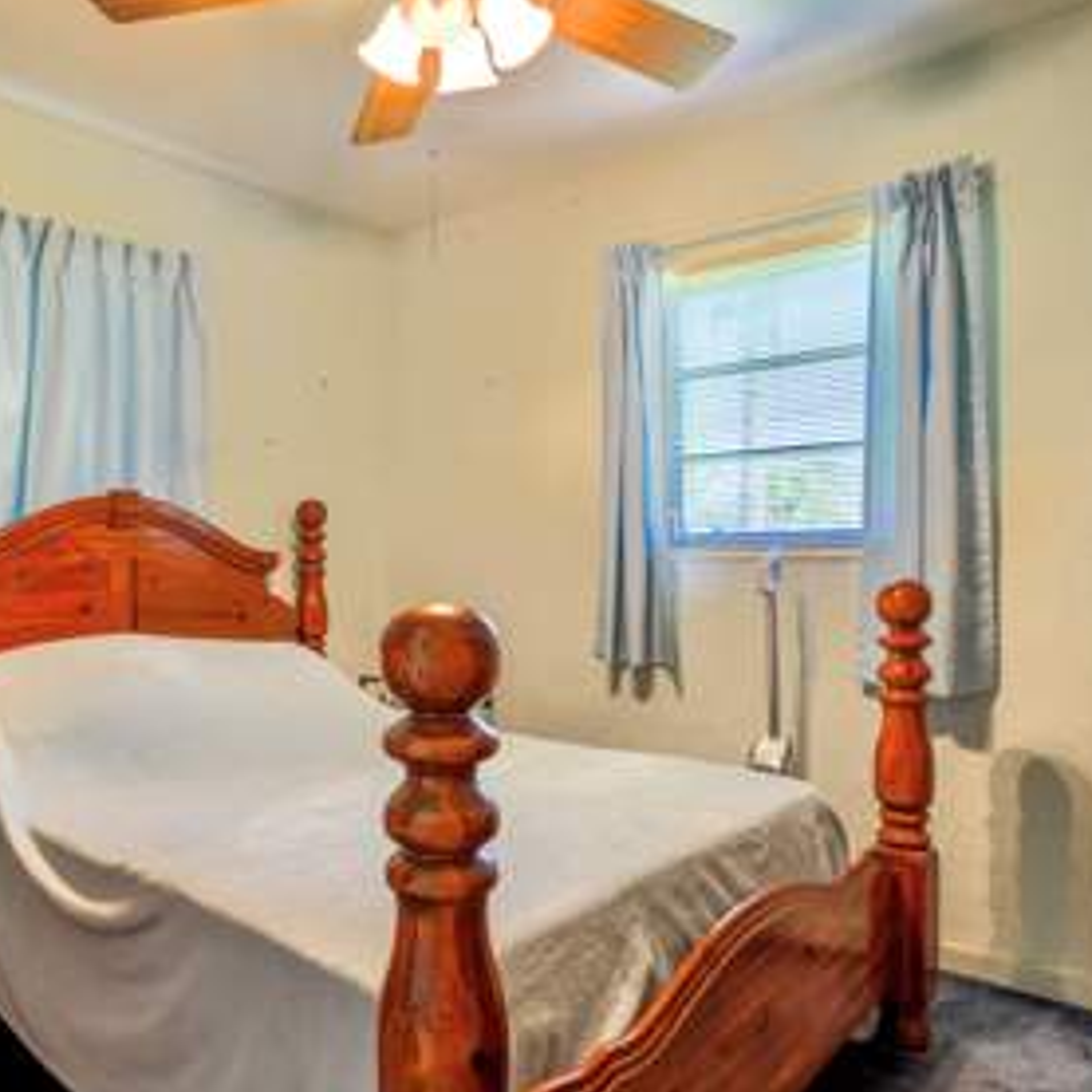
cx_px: 390
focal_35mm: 25
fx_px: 892
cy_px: 558
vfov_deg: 62.9
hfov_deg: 61.8
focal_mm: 17
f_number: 7.1
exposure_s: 1/60
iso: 100
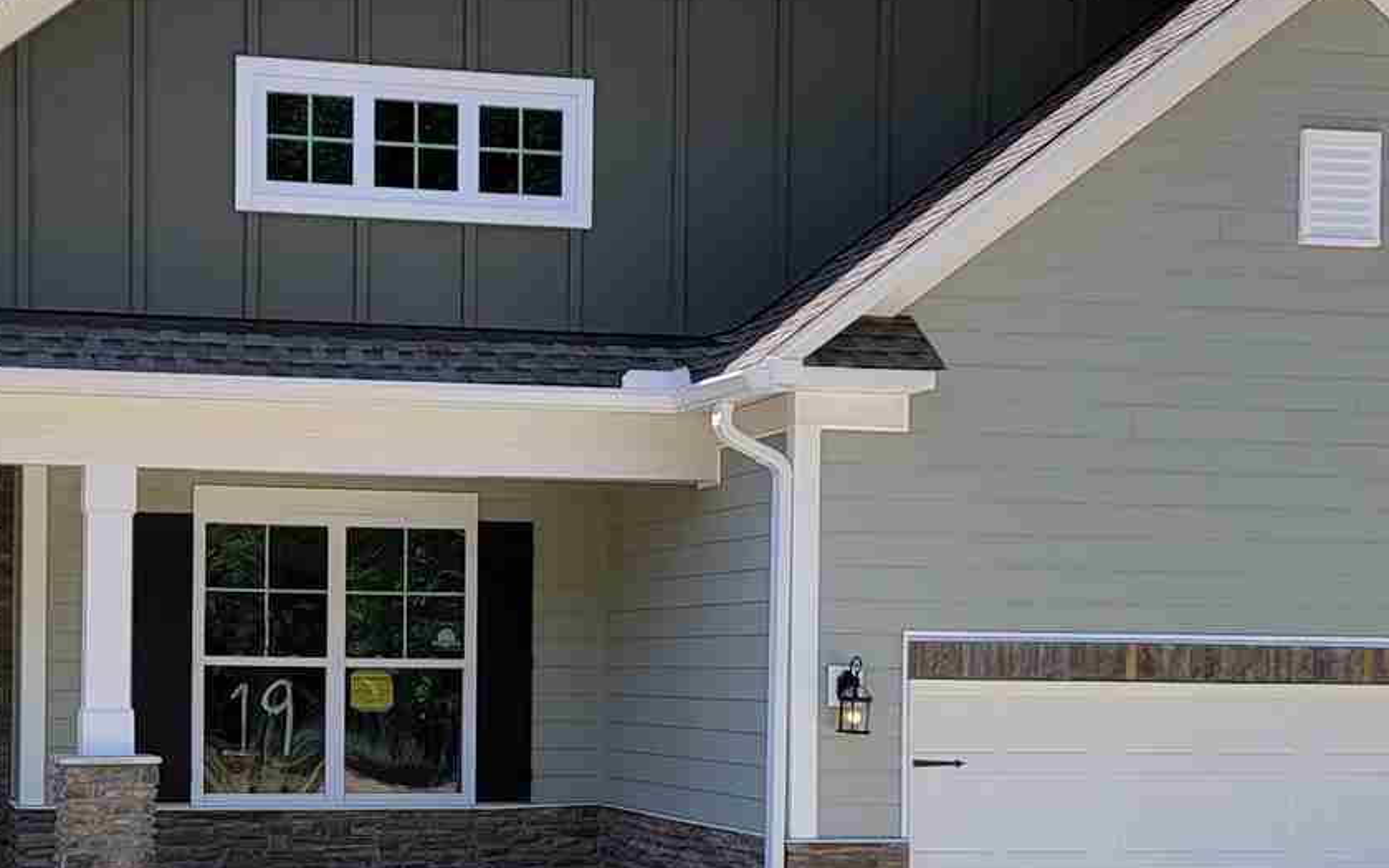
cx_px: 359
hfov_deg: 32.4
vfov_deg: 20.8
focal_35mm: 62
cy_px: 623
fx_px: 2347
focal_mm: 6.7
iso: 16
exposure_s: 1/754
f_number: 1.8
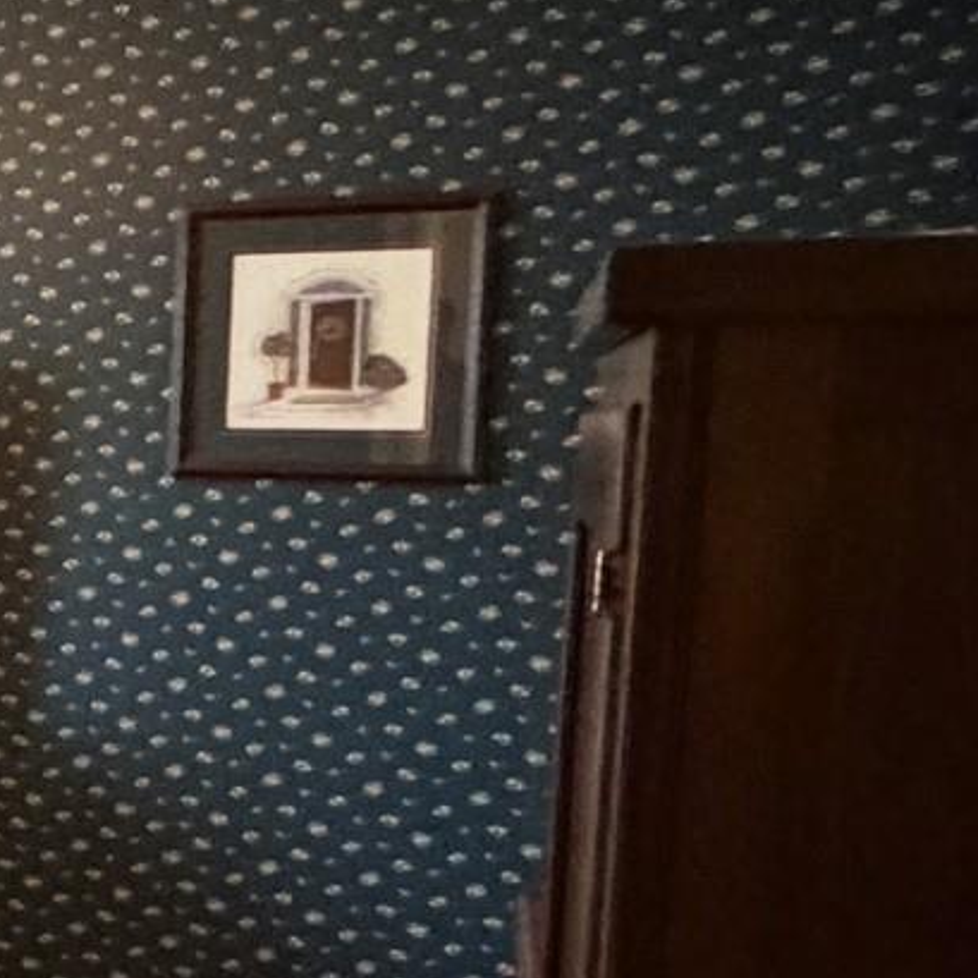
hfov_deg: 21.1
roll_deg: -0.9
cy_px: 557
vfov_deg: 27.7
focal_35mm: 62
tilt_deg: -3.8
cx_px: -665
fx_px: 1982
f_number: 2.2
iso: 1250
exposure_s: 1/60
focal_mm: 2.22
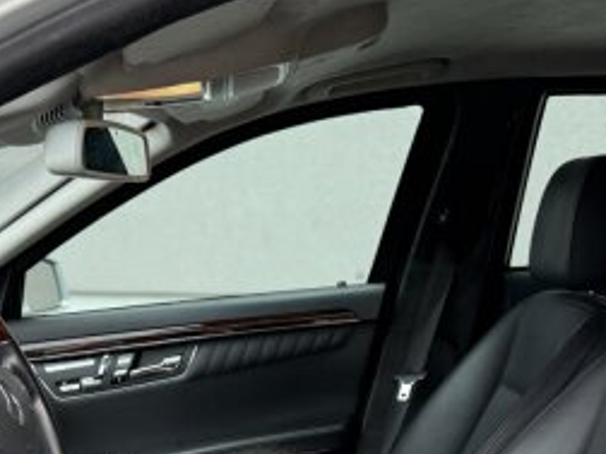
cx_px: 161
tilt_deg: -16.4
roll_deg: +1.0
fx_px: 1068
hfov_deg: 31.2
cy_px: 567
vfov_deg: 21.9
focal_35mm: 61
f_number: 1.78
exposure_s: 1/325
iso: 100
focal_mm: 6.76
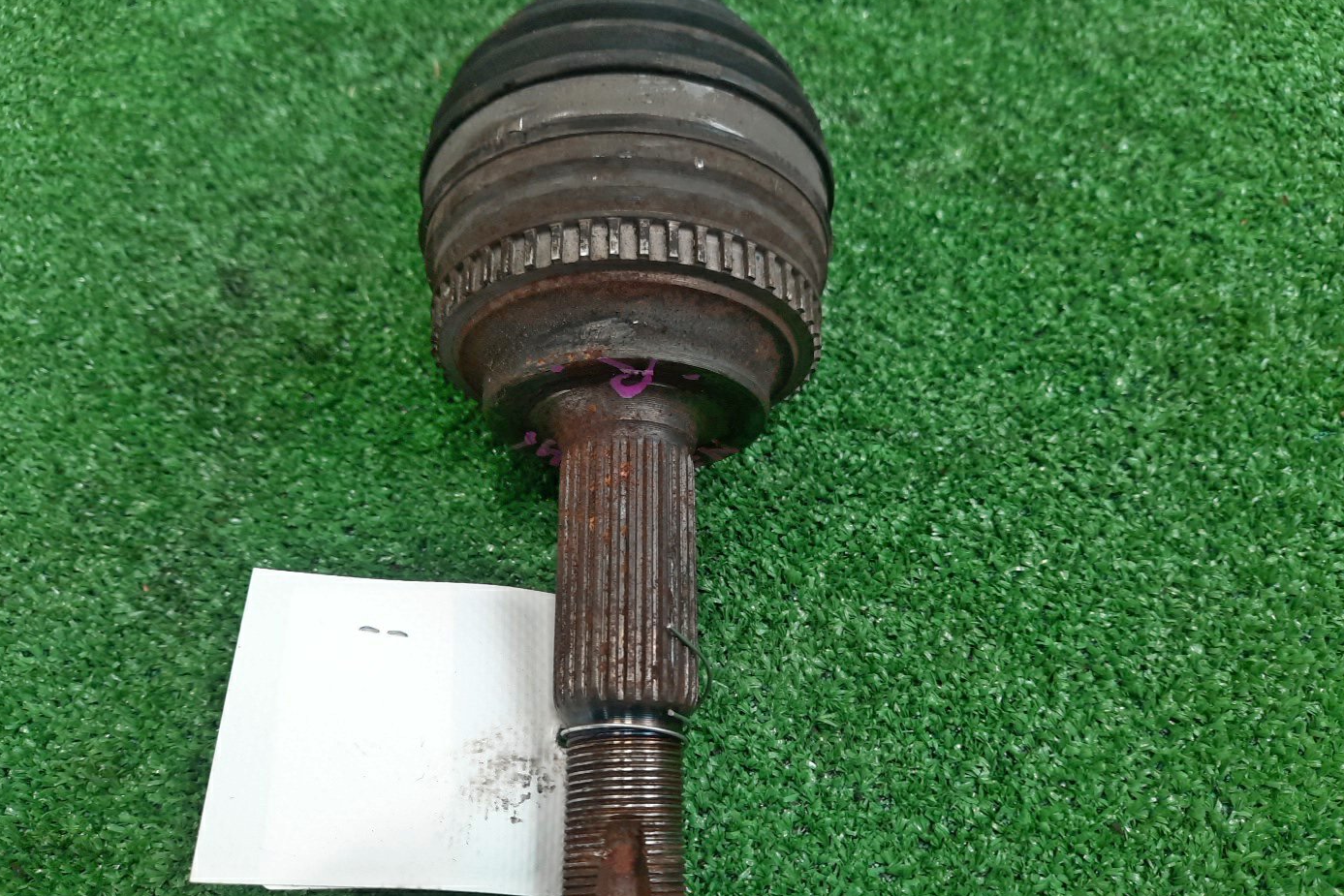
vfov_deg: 47.9
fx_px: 1008
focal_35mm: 27
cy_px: 486
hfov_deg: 67.4
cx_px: 663
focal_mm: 4.6
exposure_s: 1/50
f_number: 2
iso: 302
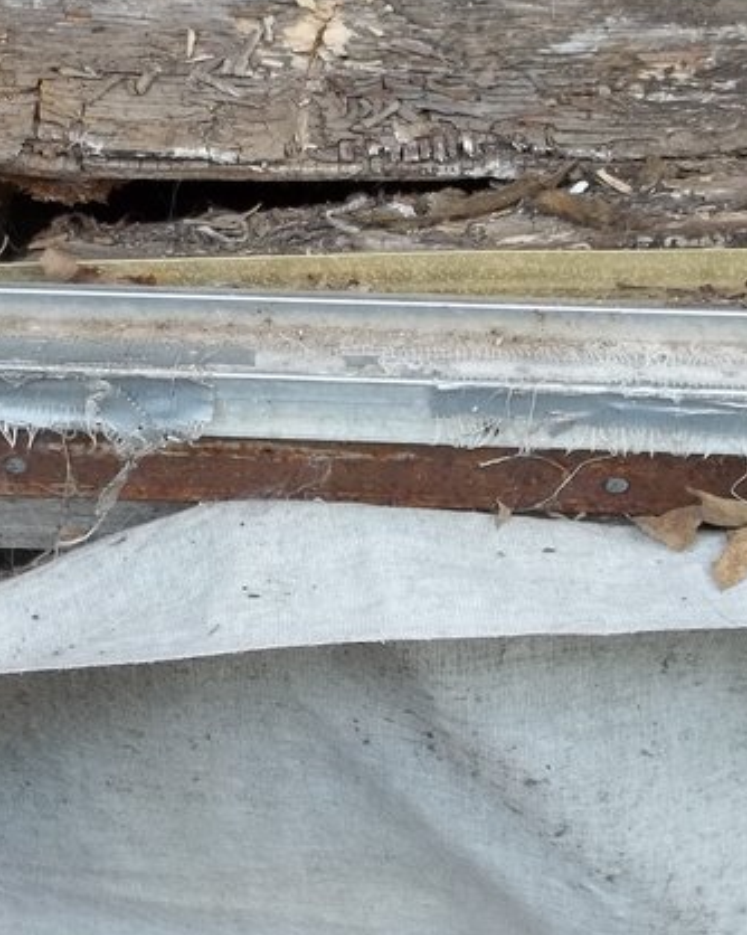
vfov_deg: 24.1
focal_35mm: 79
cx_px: 237
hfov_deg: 19.3
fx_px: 2185
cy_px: 329
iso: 64
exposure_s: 1/30
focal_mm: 5.9
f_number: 3.3
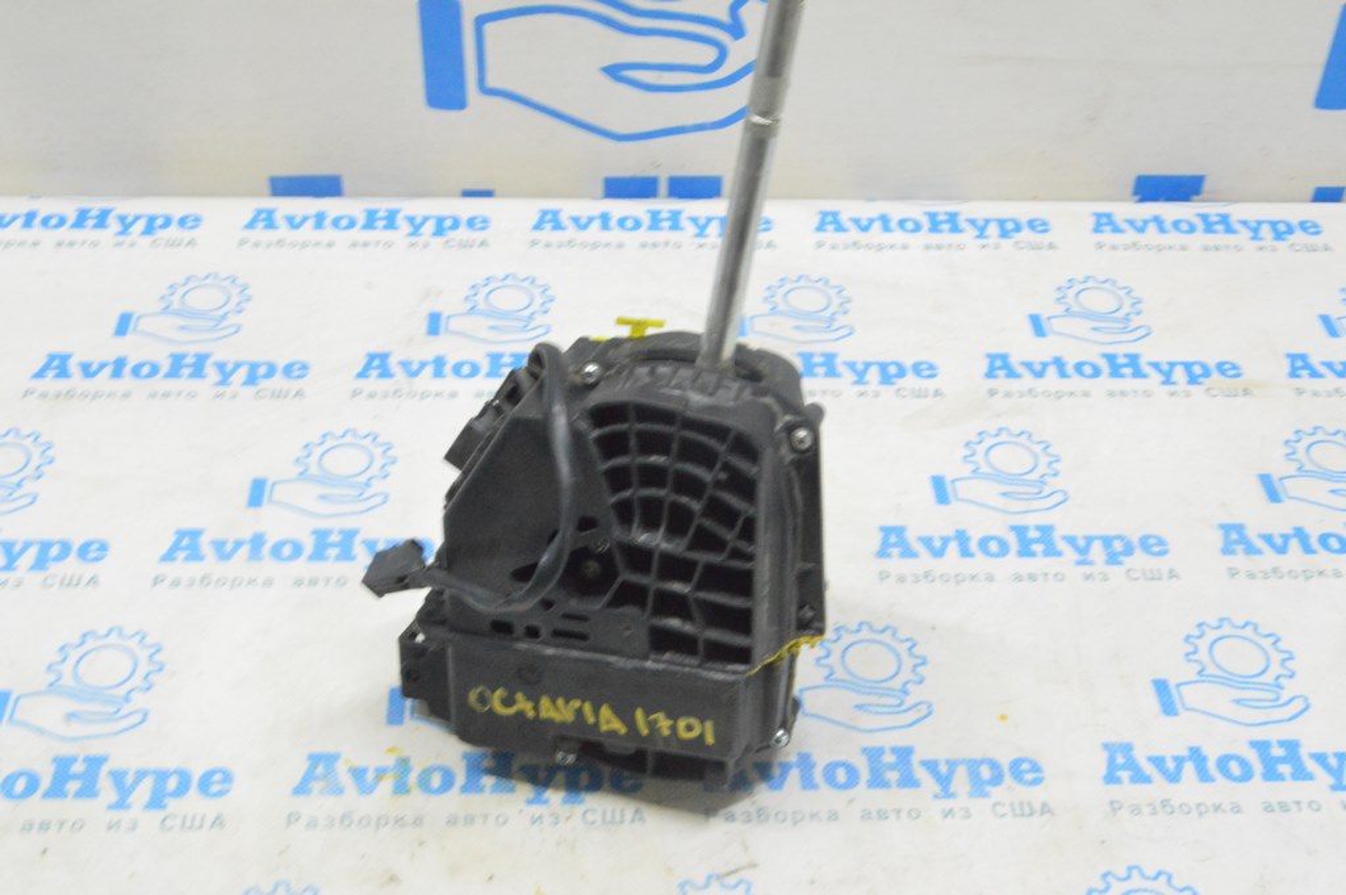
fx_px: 1737
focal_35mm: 46
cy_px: 448
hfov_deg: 42.4
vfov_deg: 28.9
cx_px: 673
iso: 6400
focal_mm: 31
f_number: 20
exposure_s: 1/15
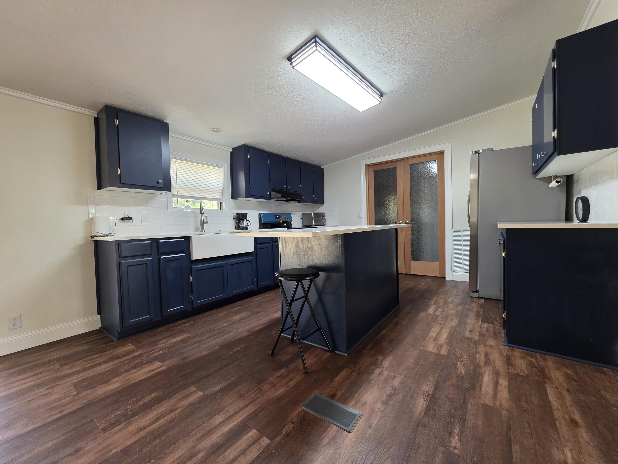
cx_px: 309
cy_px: 232
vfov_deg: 89.9
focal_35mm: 13
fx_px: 232
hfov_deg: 106.2
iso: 160
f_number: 1.9
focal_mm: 2.2
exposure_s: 1/60
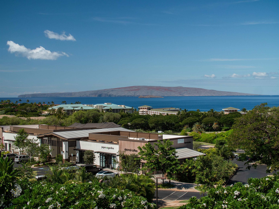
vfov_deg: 25.2
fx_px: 467
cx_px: 140
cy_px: 104
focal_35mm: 58
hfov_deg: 33.2
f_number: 8
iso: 200
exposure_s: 1/250
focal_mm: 29
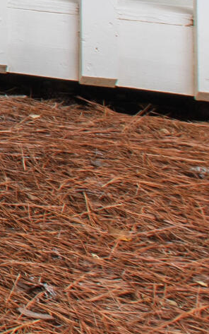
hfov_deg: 6.9
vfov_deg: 17.6
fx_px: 883
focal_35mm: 97
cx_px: -765
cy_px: -251
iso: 100
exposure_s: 1/20
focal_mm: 10
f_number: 8
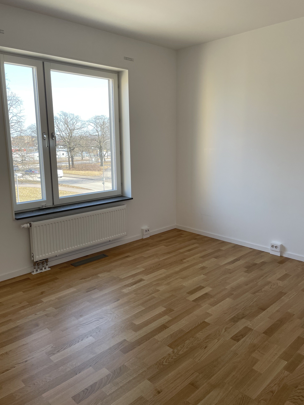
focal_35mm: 27
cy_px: 196
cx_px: 150
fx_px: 316
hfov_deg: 51.4
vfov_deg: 65.3
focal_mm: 4.2
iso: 32
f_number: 1.6
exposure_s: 1/143
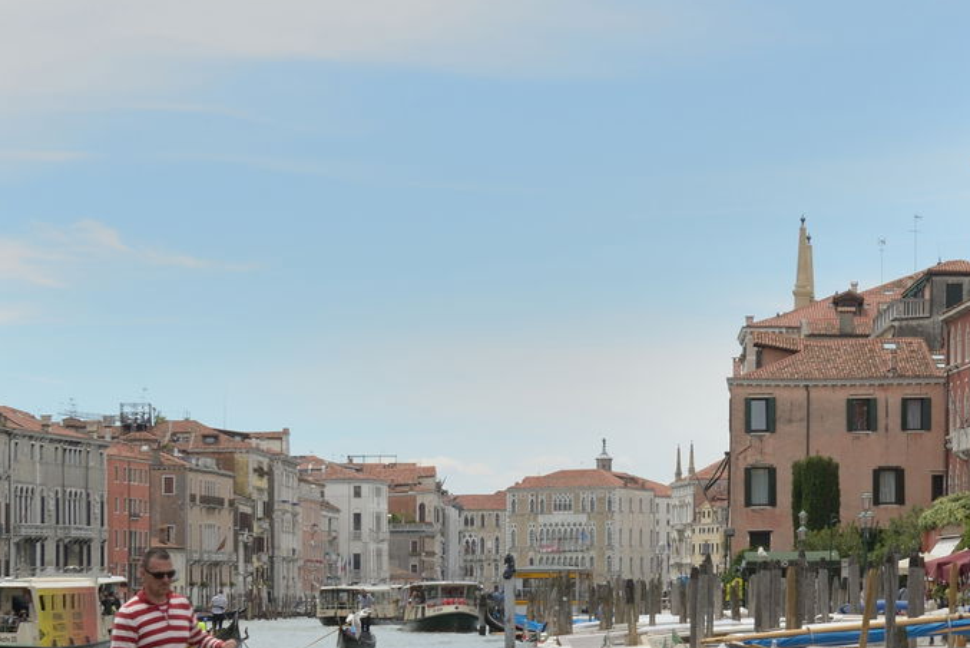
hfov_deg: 15.1
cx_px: 591
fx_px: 3666
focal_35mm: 136
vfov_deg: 10.1
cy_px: 441
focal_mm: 48
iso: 200
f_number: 9
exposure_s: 1/1600
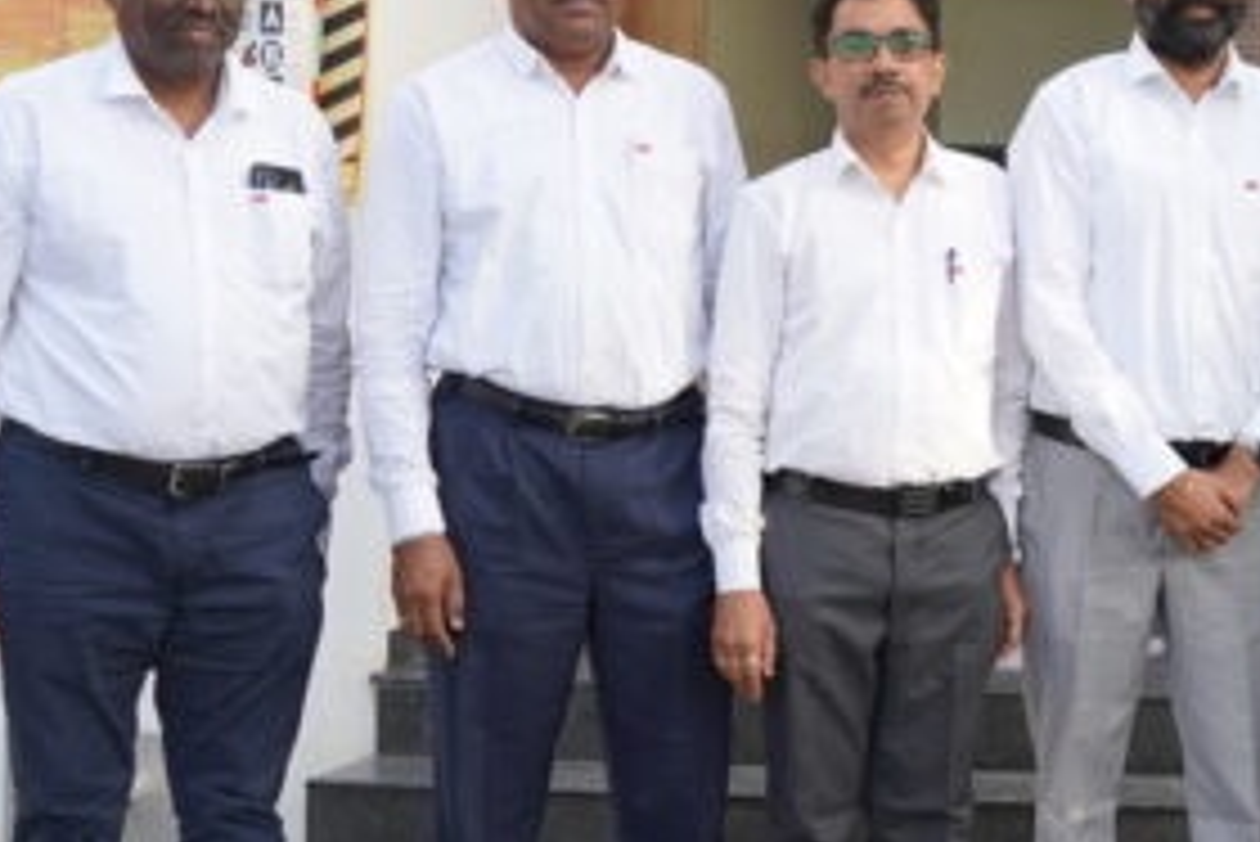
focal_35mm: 85
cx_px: 1377
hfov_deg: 22.6
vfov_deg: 16.1
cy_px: 392
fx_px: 2976
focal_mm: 31
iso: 200
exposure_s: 1/160
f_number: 4.5
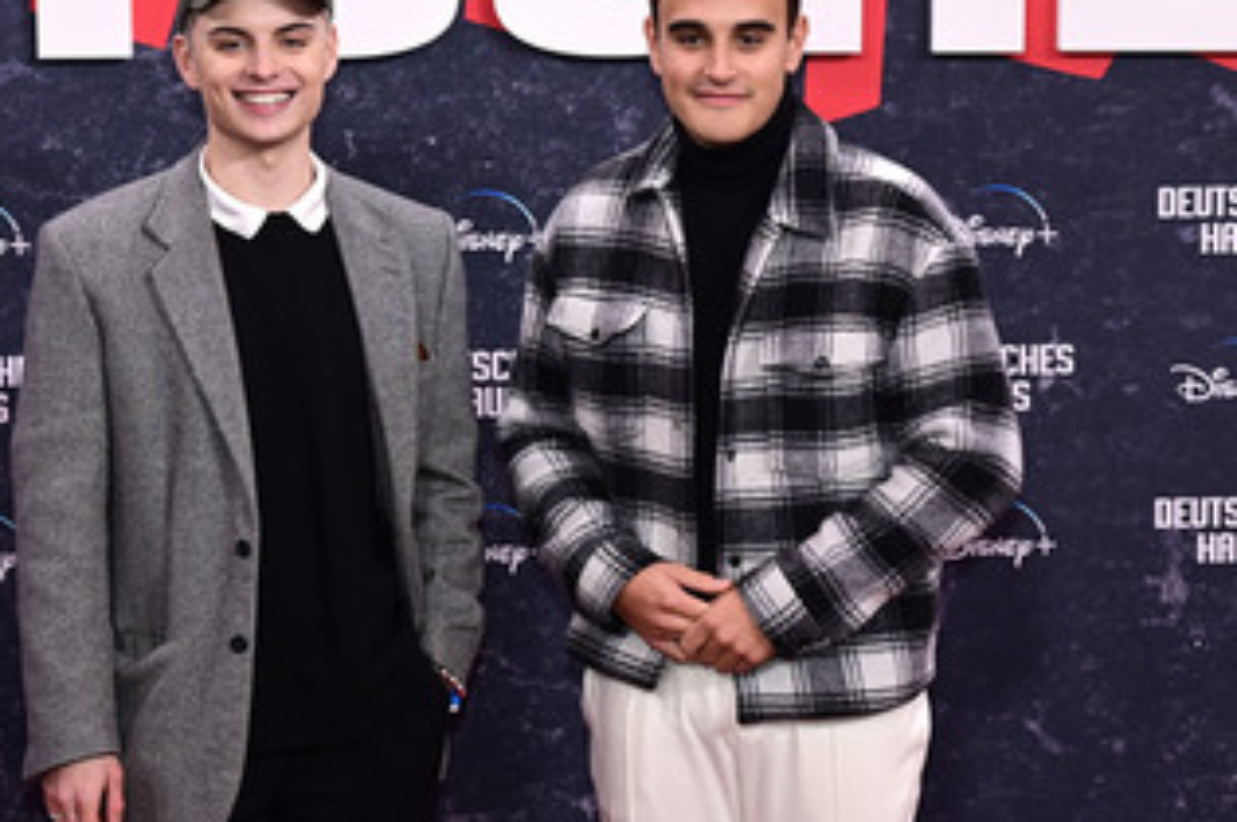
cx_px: 491
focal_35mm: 77
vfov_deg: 17.7
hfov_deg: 26.3
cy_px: 423
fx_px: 2643
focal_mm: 54
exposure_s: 1/200
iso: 1600
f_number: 6.3
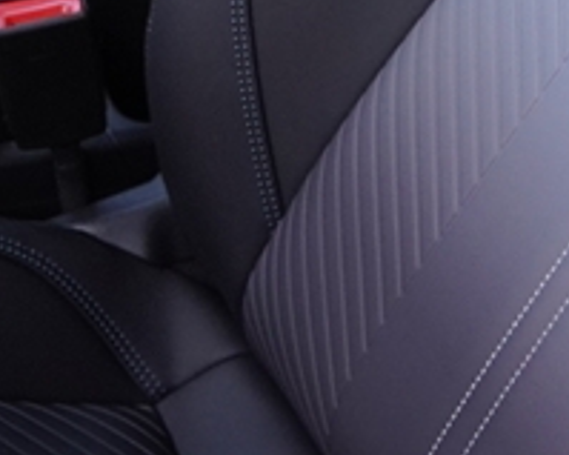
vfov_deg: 11.2
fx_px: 2077
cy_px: -476
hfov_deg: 15.6
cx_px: 337
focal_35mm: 123
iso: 800
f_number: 4
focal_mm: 17
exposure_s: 1/160
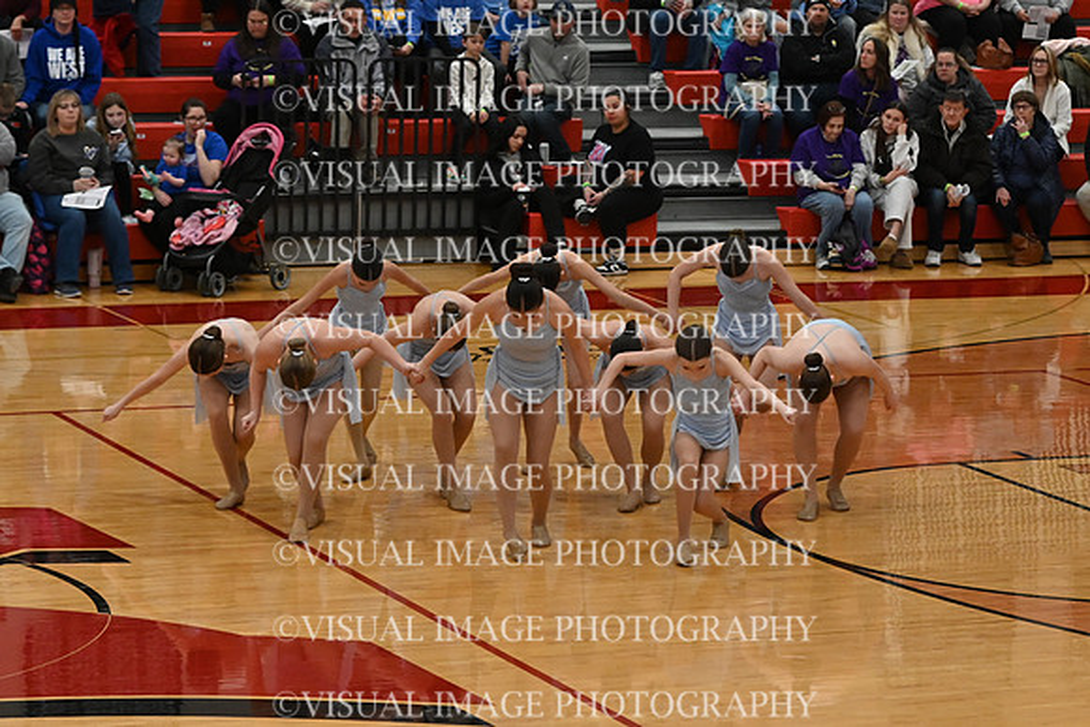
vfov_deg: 9.9
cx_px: 545
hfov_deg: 14.9
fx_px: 4179
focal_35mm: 138
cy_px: 364
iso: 5000
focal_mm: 92
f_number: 4
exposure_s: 1/400
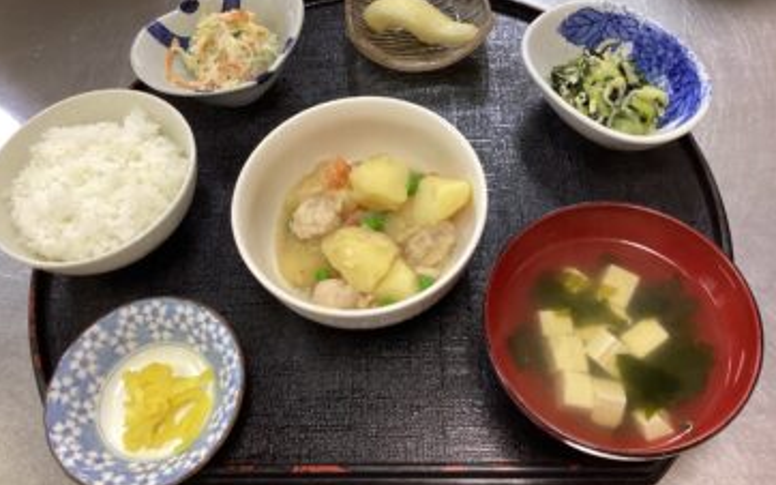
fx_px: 719
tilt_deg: -57.4
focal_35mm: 34
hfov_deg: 56.7
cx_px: 396
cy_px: 211
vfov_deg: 37.2
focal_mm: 3.3
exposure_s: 1/50
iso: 160
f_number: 2.4
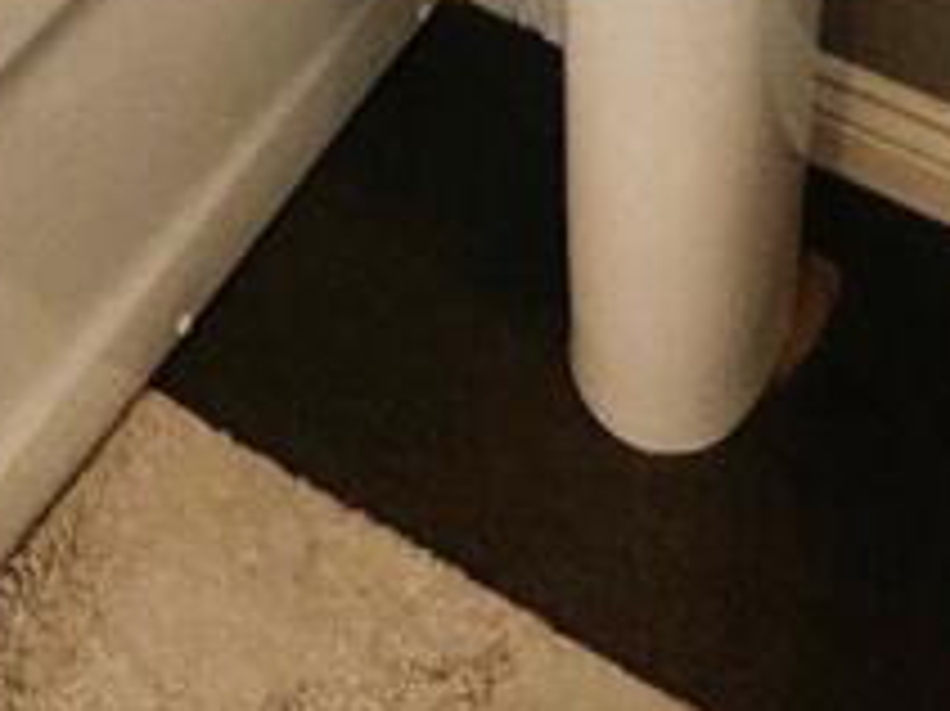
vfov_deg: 16.4
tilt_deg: -13.0
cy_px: -713
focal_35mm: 68
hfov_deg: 28.1
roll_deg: +0.9
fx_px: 1865
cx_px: 221
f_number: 2.2
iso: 125
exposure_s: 1/100
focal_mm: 2.22
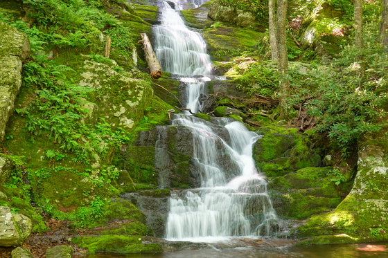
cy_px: 129
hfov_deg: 51.9
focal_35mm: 37
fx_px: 399
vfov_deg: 35.9
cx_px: 194
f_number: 4
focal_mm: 13.84
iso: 100
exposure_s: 1/3
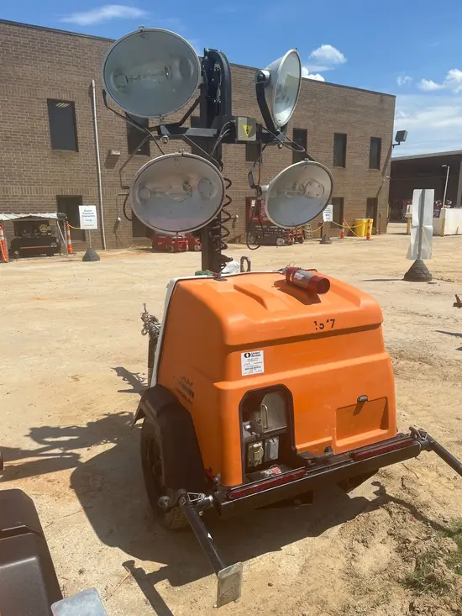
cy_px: 308
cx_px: 231
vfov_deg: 67.3
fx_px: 463
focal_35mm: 26
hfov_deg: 53.1
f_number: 1.6
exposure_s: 1/4310
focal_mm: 5.1
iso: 50
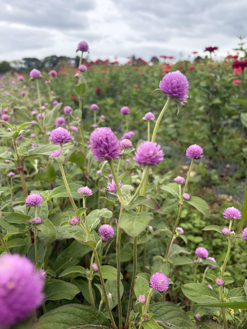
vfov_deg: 67.3
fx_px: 247
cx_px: 124
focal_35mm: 26
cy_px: 164
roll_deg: -0.5
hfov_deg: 53.1
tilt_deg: -16.7
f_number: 1.6
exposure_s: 1/1135
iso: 50
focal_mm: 5.96
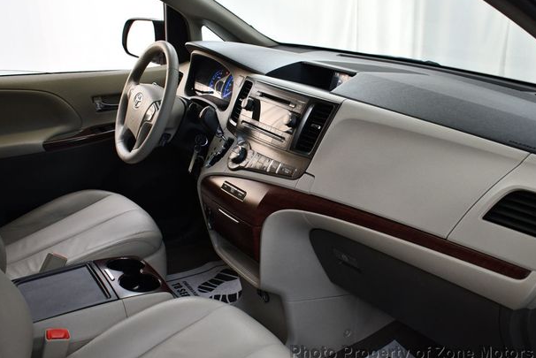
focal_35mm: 38
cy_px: 180
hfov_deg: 50.6
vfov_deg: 35.1
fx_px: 566
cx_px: 279
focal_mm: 18
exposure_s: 1/125
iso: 900
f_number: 3.5
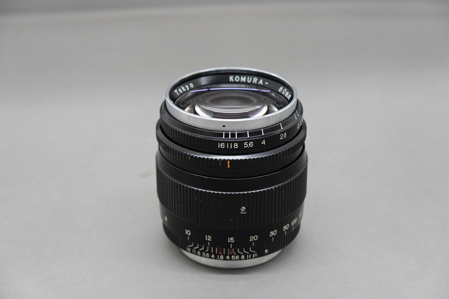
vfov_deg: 17.9
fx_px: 948
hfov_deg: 26.7
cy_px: 150
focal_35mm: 76
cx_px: 224
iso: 1000
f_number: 4.5
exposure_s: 1/80
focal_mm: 27.98
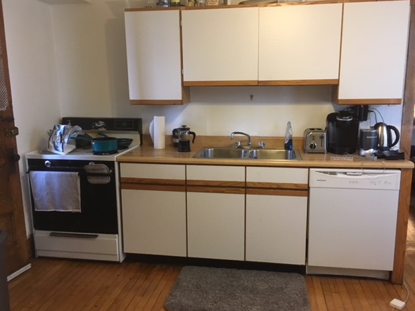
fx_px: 360
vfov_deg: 46.8
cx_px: 214
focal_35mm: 30
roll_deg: +1.3
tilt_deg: -10.1
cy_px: 151
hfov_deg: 60.0
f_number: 2.2
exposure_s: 1/30
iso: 160
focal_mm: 4.15
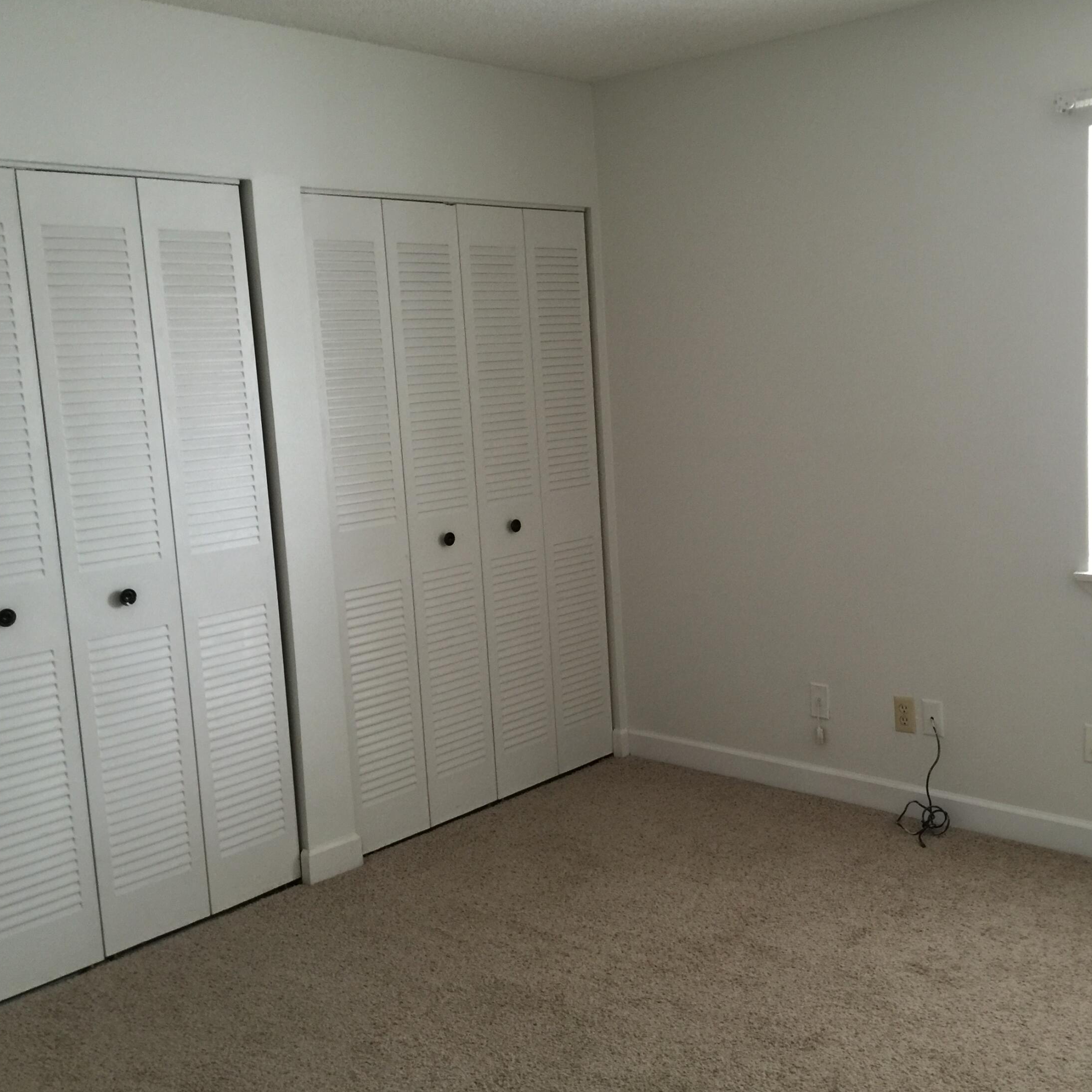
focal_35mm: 35
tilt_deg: -8.5
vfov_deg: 47.2
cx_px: 651
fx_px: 1249
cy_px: 539
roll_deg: +2.1
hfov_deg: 47.0
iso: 64
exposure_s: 1/4
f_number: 2.2
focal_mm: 4.15
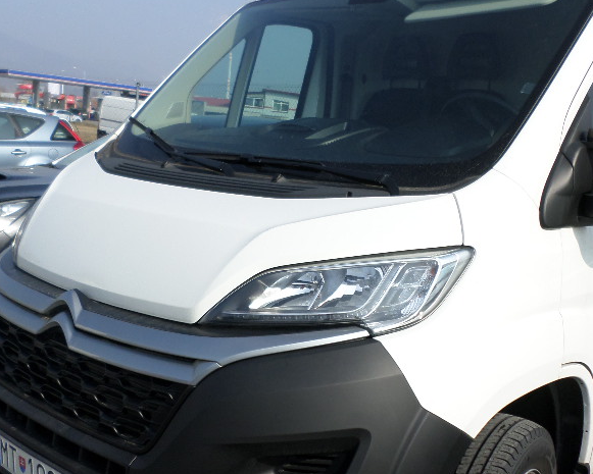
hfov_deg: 42.8
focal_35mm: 43
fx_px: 755
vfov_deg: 34.8
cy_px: 281
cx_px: 334
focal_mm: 4.5
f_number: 2.5
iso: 80
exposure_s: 1/1500
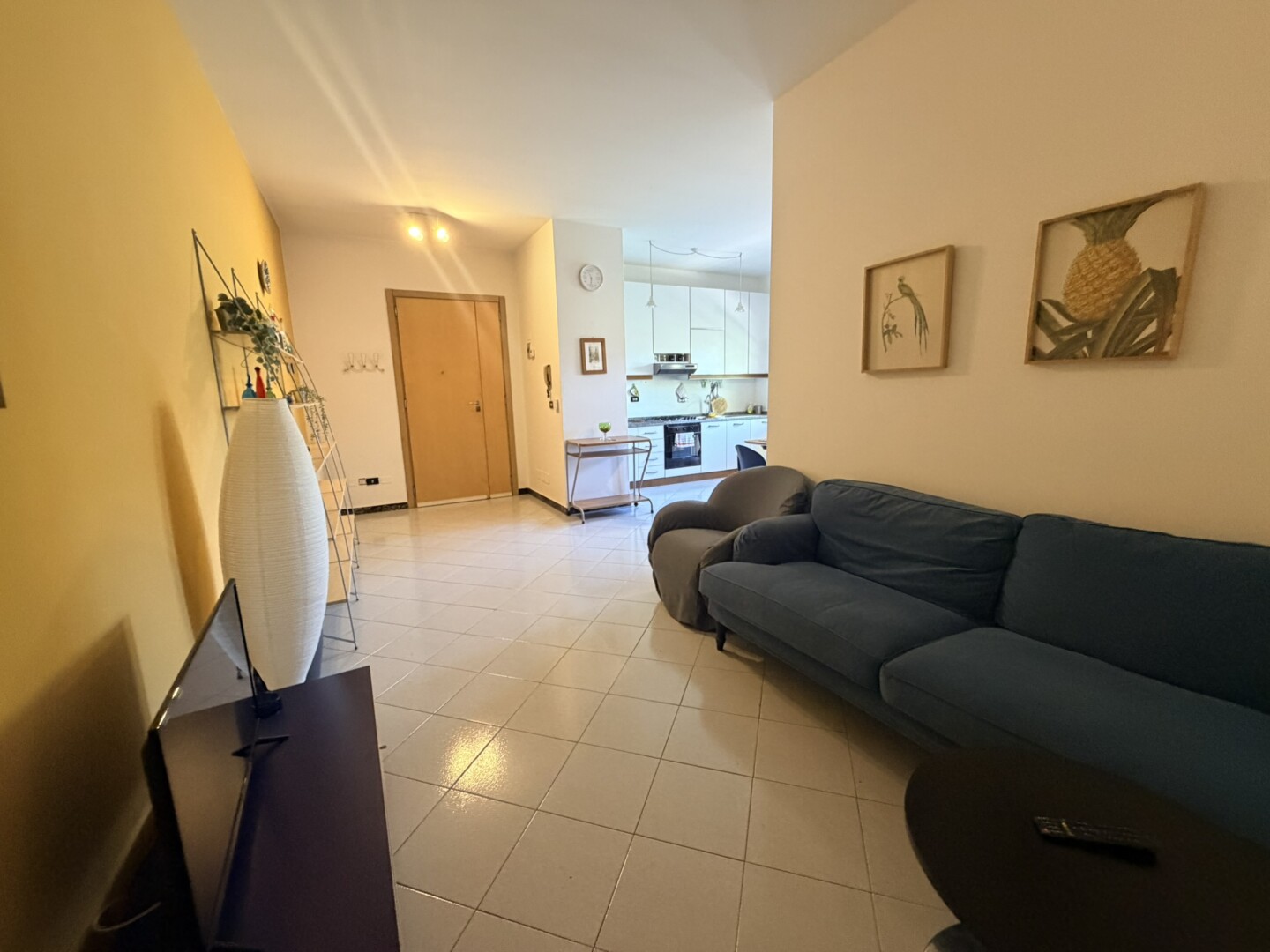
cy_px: 476
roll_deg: +0.0
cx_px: 635
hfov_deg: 102.1
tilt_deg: -10.3
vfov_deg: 85.7
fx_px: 514
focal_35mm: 14
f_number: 2.2
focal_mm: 2.22
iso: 400
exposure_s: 1/50
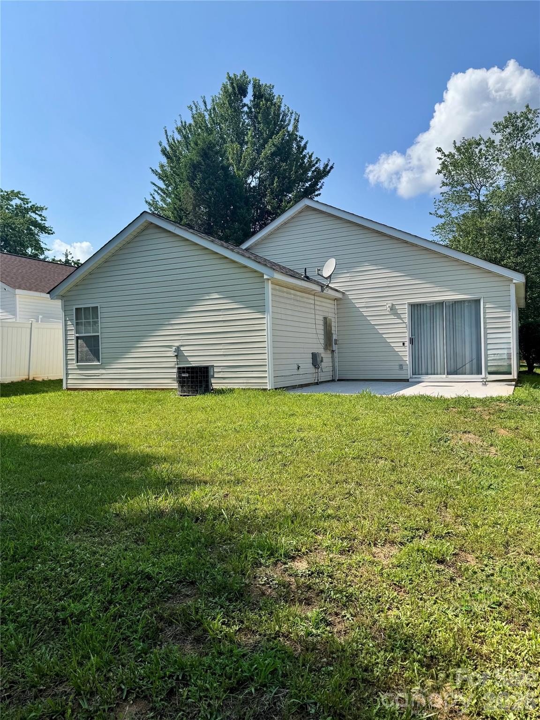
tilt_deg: +0.2
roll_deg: +2.9
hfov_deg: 56.8
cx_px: 270
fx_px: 499
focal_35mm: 24
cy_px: 360
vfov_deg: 71.6
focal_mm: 6.76
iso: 80
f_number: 1.78
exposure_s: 1/4049
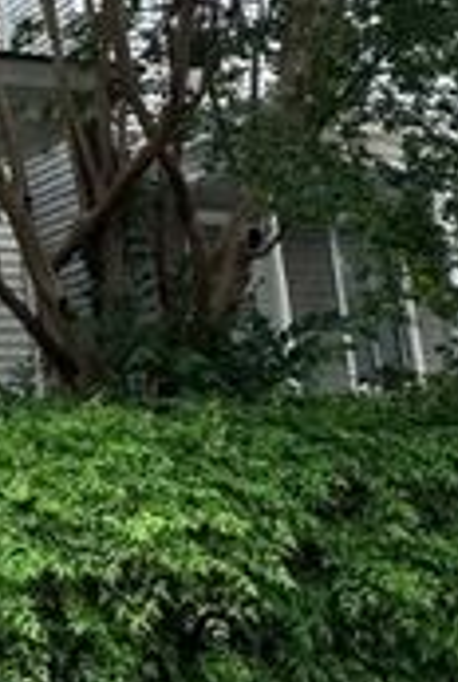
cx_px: -261
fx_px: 1064
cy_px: 239
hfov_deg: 20.3
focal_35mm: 56
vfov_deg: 35.3
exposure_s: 1/99
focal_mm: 2.22
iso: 80
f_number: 2.2
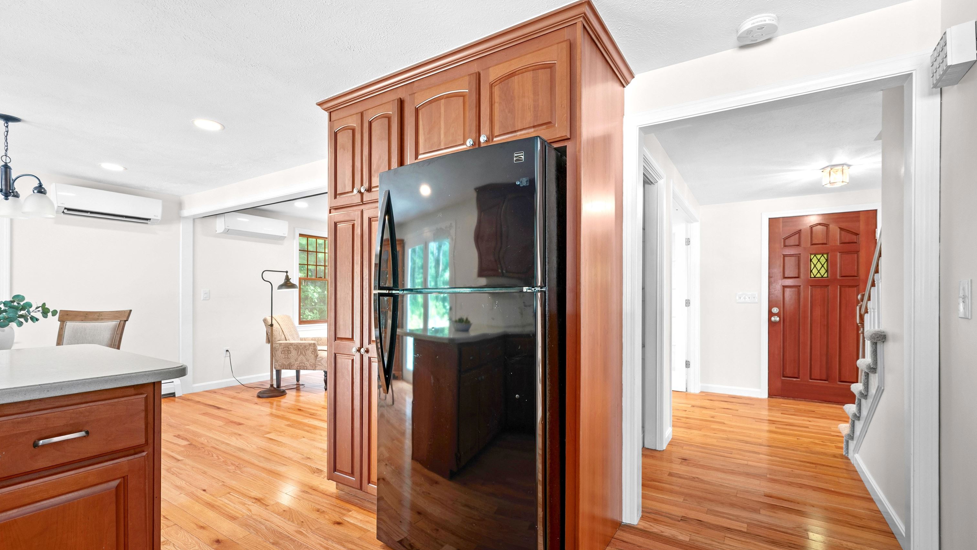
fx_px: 428
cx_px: 482
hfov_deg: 97.5
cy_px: 297
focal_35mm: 17
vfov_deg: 65.3
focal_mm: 15.5
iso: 250
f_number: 7.1
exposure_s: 2.5
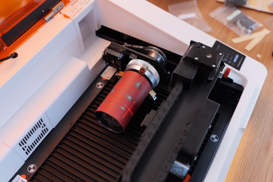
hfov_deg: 49.6
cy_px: 91
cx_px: 136
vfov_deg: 34.2
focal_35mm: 39
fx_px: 296
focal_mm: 35
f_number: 2.8
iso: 500
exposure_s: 1/160
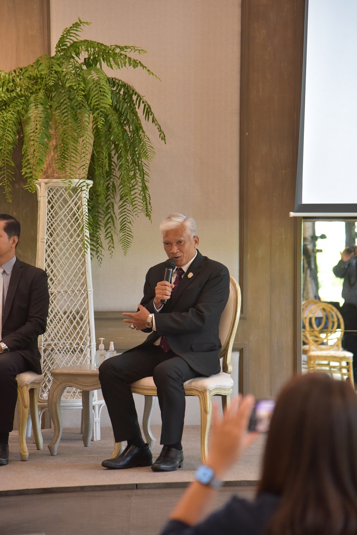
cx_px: 178
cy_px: 268
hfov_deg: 11.4
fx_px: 1783
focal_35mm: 120
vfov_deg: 17.1
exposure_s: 1/160
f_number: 4
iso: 3200
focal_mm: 120
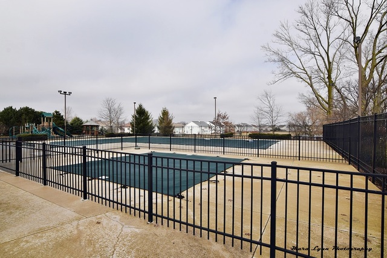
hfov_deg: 95.0
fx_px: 177
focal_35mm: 16
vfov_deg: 72.1
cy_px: 129
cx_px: 194
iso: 100
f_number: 11
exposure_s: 1/200
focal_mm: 11
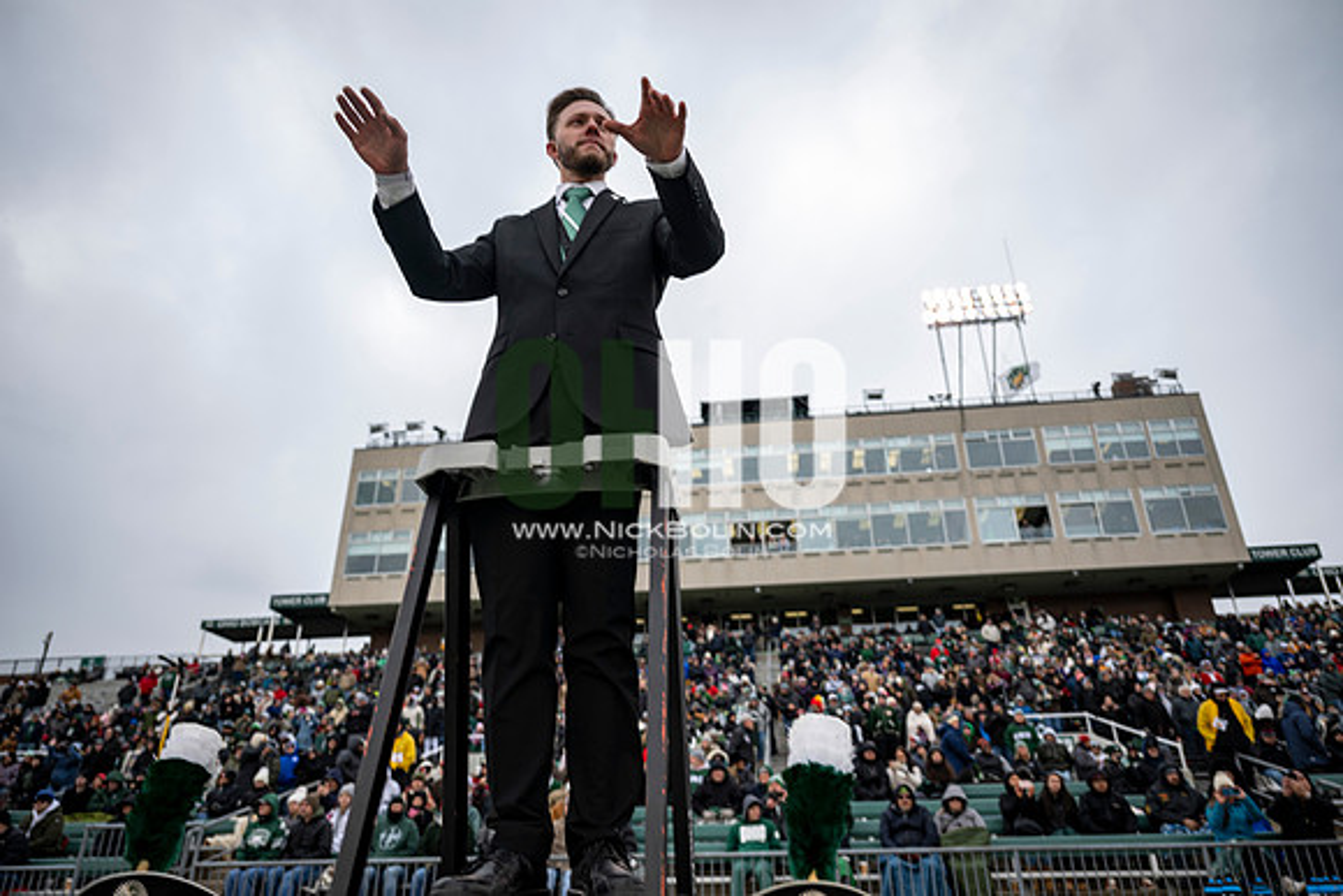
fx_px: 896
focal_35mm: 24
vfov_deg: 53.2
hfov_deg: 73.7
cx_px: 672
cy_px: 448
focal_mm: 24
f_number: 2.8
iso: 100
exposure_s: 1/500
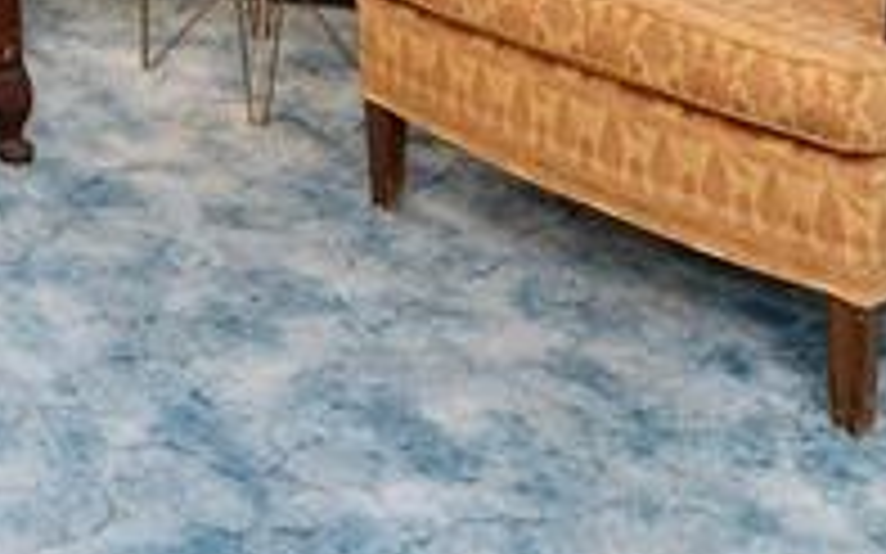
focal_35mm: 74
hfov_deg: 24.5
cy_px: -649
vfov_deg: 14.0
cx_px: -252
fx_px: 1786
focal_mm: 14
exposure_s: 1/60
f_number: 6.3
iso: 640
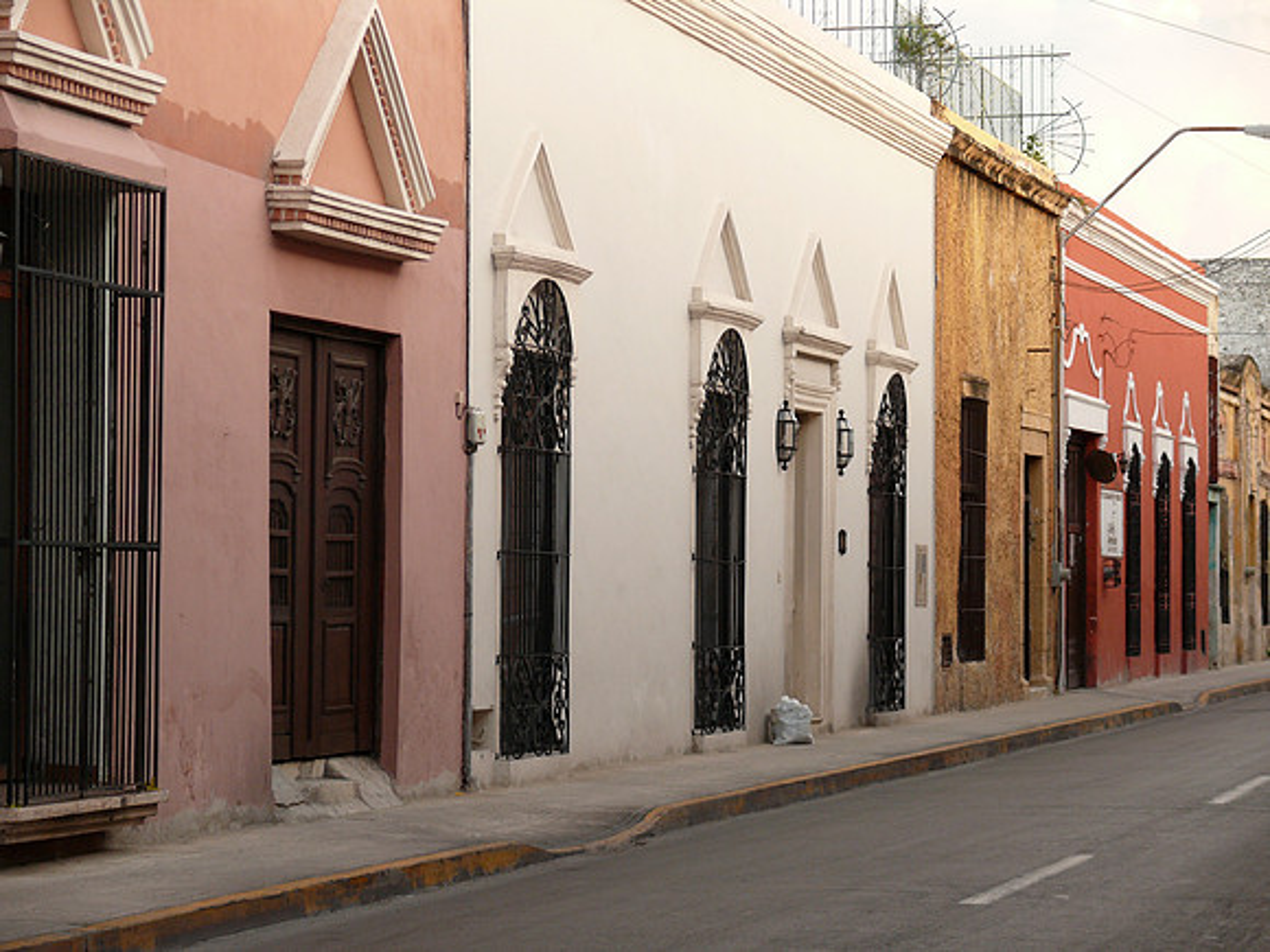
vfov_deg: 13.1
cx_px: 635
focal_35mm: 113
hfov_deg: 17.4
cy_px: 476
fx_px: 4146
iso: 100
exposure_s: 1/100
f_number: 3.6
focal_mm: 23.9
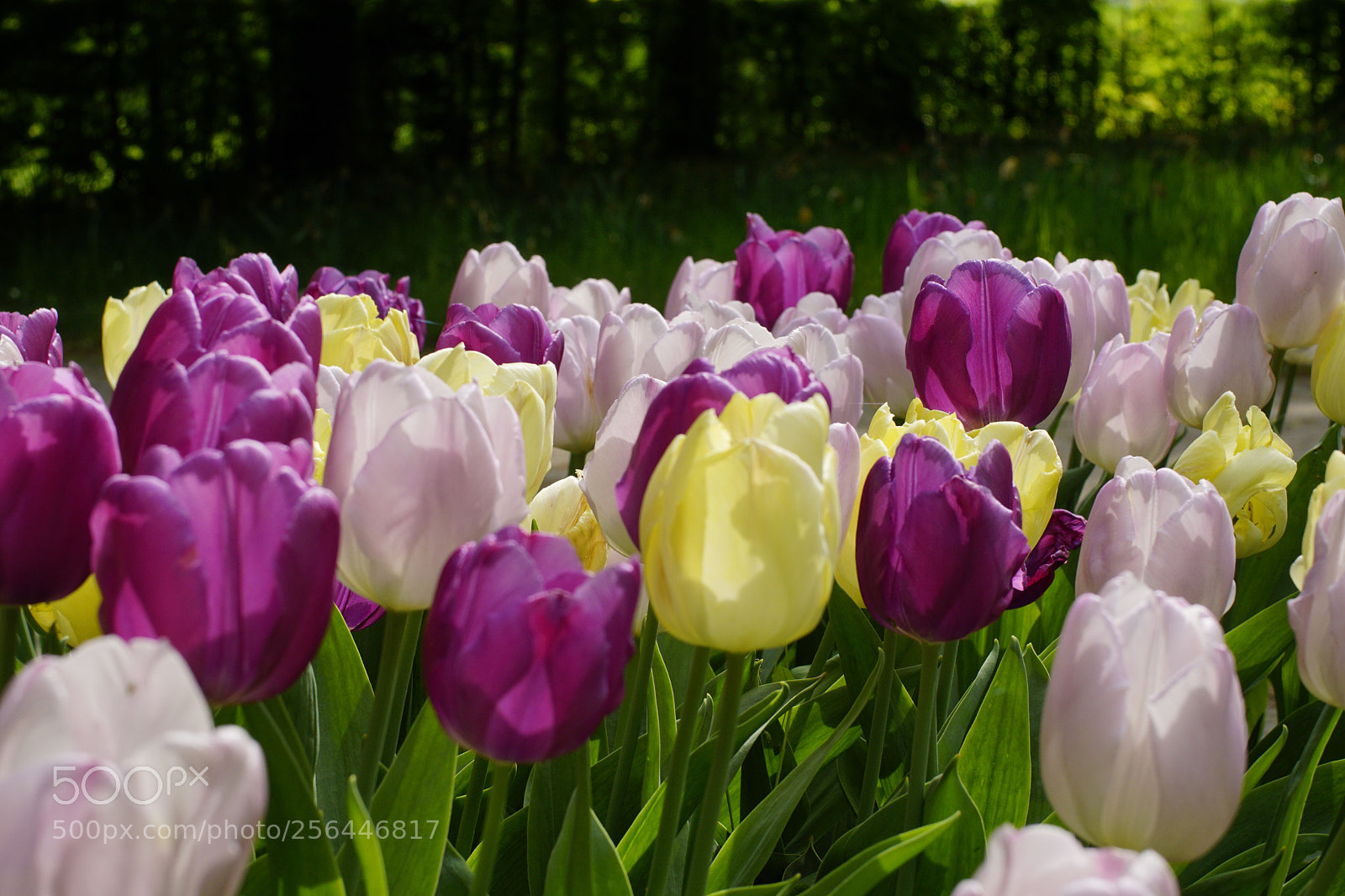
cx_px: 672
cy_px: 448
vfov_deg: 20.2
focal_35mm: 68
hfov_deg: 29.9
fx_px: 2521
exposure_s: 1/400
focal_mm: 45
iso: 160
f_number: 8
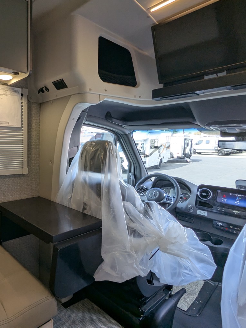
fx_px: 208
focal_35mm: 22
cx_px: 44
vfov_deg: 76.4
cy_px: 159
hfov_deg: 56.0
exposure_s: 1/117
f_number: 2.2
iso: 41
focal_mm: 2.35
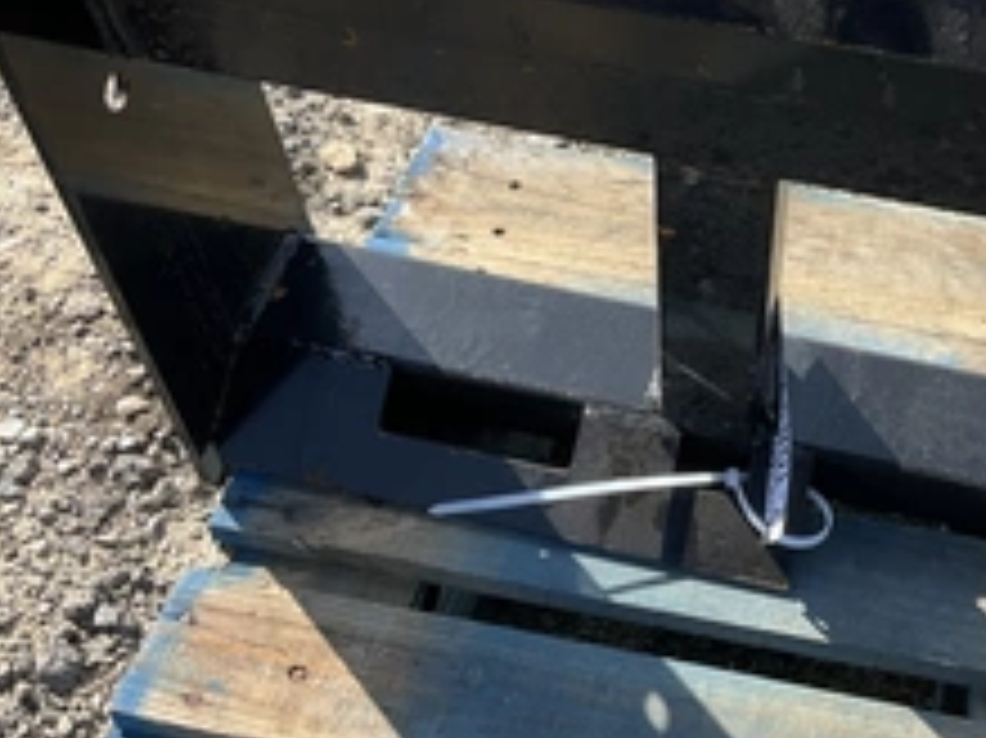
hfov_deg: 35.5
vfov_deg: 27.1
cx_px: 716
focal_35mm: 53
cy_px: 184
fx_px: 1509
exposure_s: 1/912
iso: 25
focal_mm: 3
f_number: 1.8
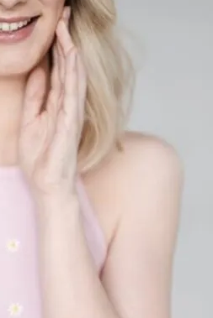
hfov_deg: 10.1
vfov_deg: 15.2
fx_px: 1197
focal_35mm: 135
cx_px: -9
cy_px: 194
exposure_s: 1/500
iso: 100
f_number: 1.2
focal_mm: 50
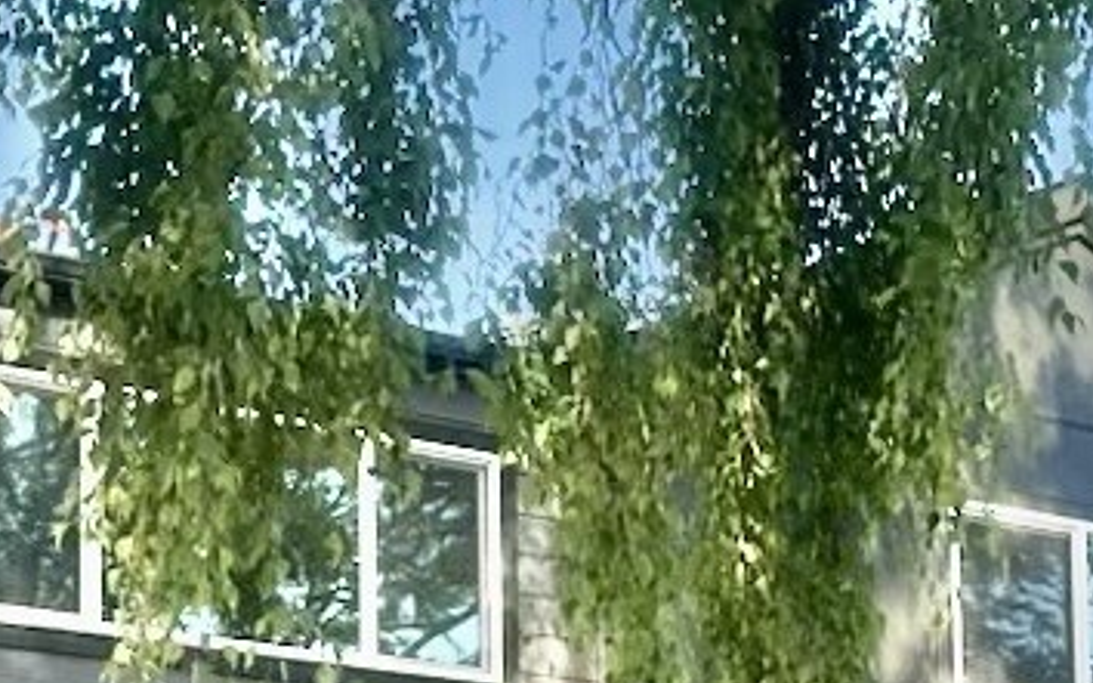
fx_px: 2650
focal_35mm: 89
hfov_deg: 23.0
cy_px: 1075
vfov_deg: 13.7
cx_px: 865
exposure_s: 1/327
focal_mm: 3
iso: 25
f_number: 1.8
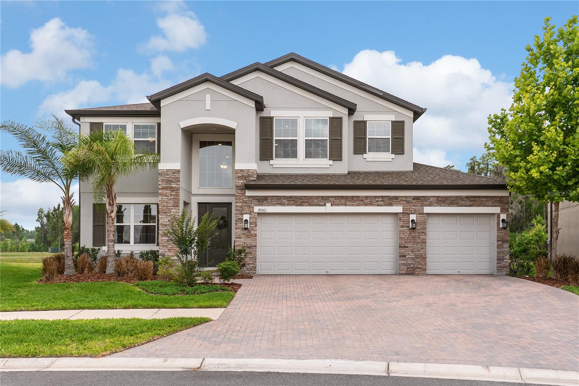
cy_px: 193
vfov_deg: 53.2
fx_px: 386
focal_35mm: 24
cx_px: 290
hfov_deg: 73.7
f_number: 8
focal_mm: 24
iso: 100
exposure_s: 1/10
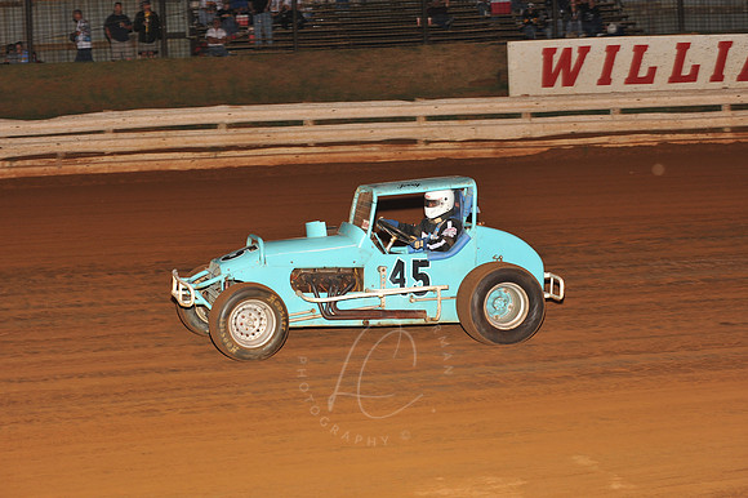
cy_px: 249
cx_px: 374
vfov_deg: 15.9
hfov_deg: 23.7
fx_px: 1786
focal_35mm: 86
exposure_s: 1/250
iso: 800
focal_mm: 86
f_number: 6.3
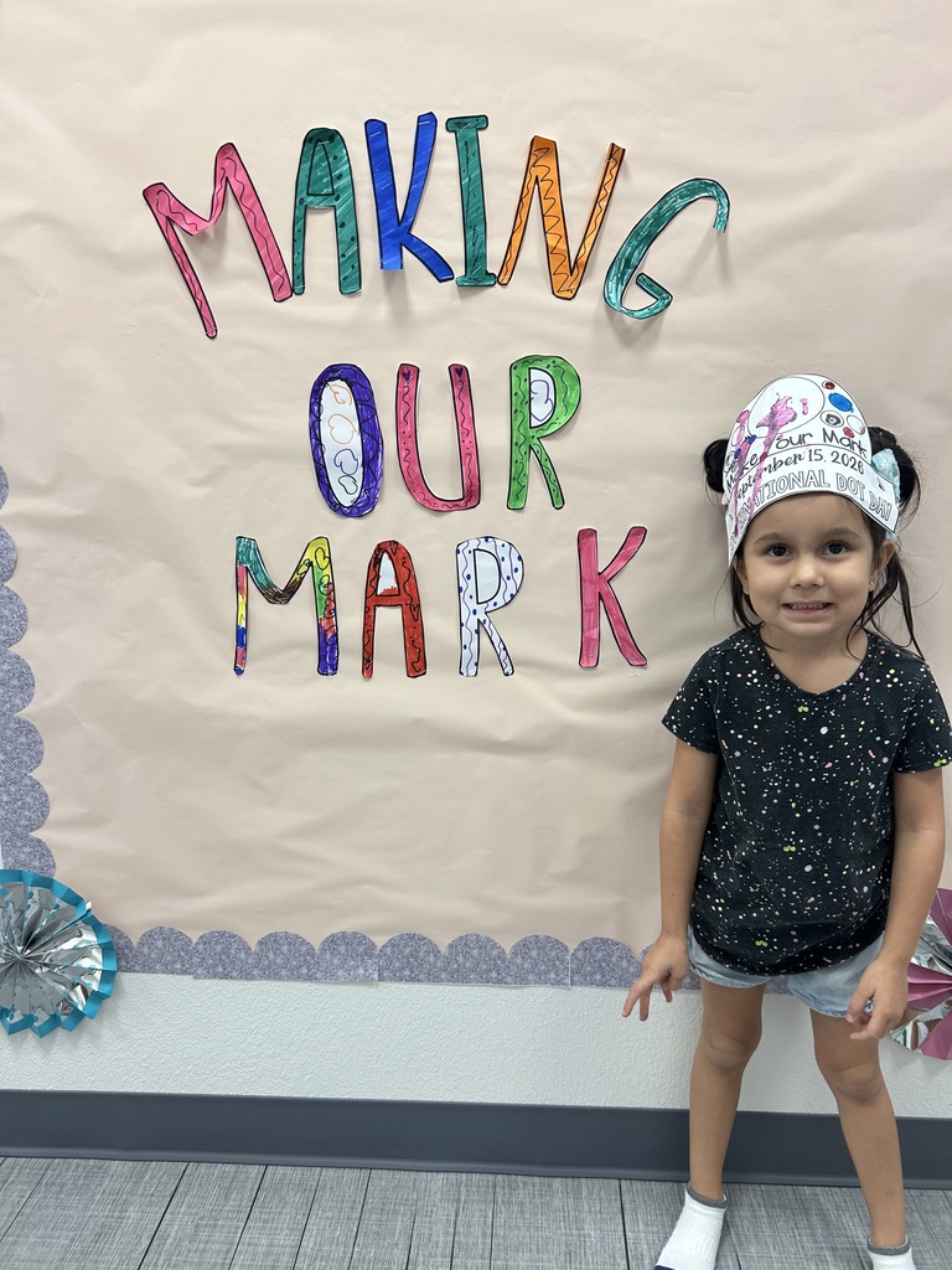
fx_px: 953
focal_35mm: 26
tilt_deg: -12.9
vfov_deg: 67.3
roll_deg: +0.9
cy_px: 635
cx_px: 476
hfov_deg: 53.1
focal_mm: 5.7
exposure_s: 1/120
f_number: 1.5
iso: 80
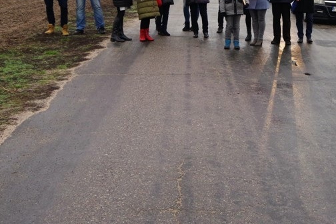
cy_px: 5
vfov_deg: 20.9
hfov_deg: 30.8
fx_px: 588
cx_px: 288
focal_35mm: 63
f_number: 8
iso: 1600
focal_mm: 21
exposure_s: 1/200
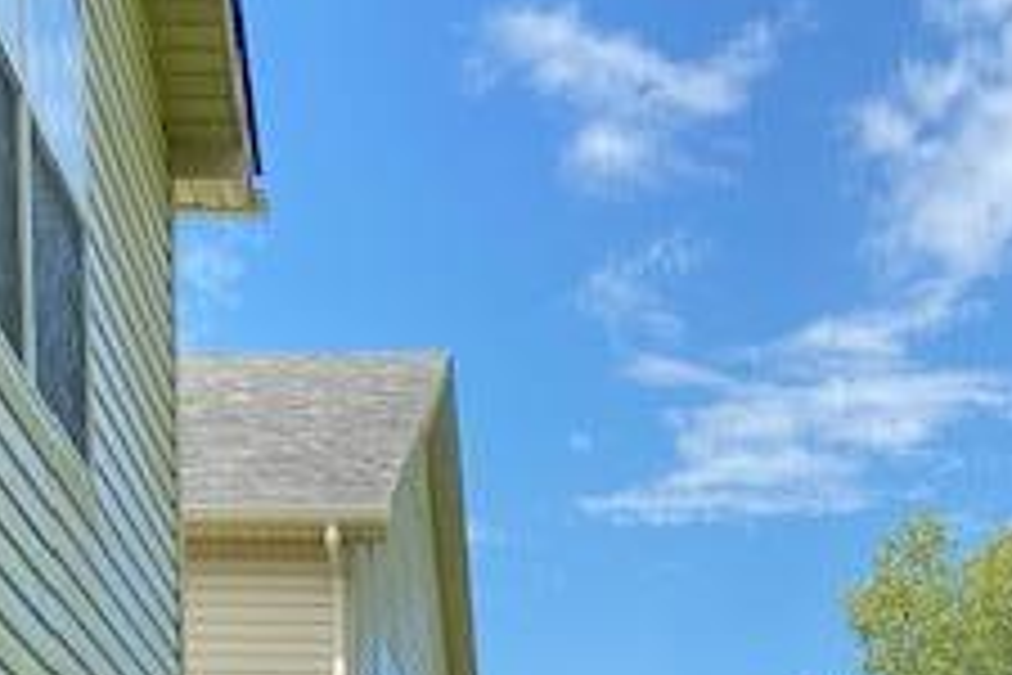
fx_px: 2164
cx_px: 603
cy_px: 1354
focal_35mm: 77
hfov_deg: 26.3
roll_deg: +0.0
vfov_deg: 14.6
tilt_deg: -6.0
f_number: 1.8
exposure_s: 1/1072
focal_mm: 4.25
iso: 32
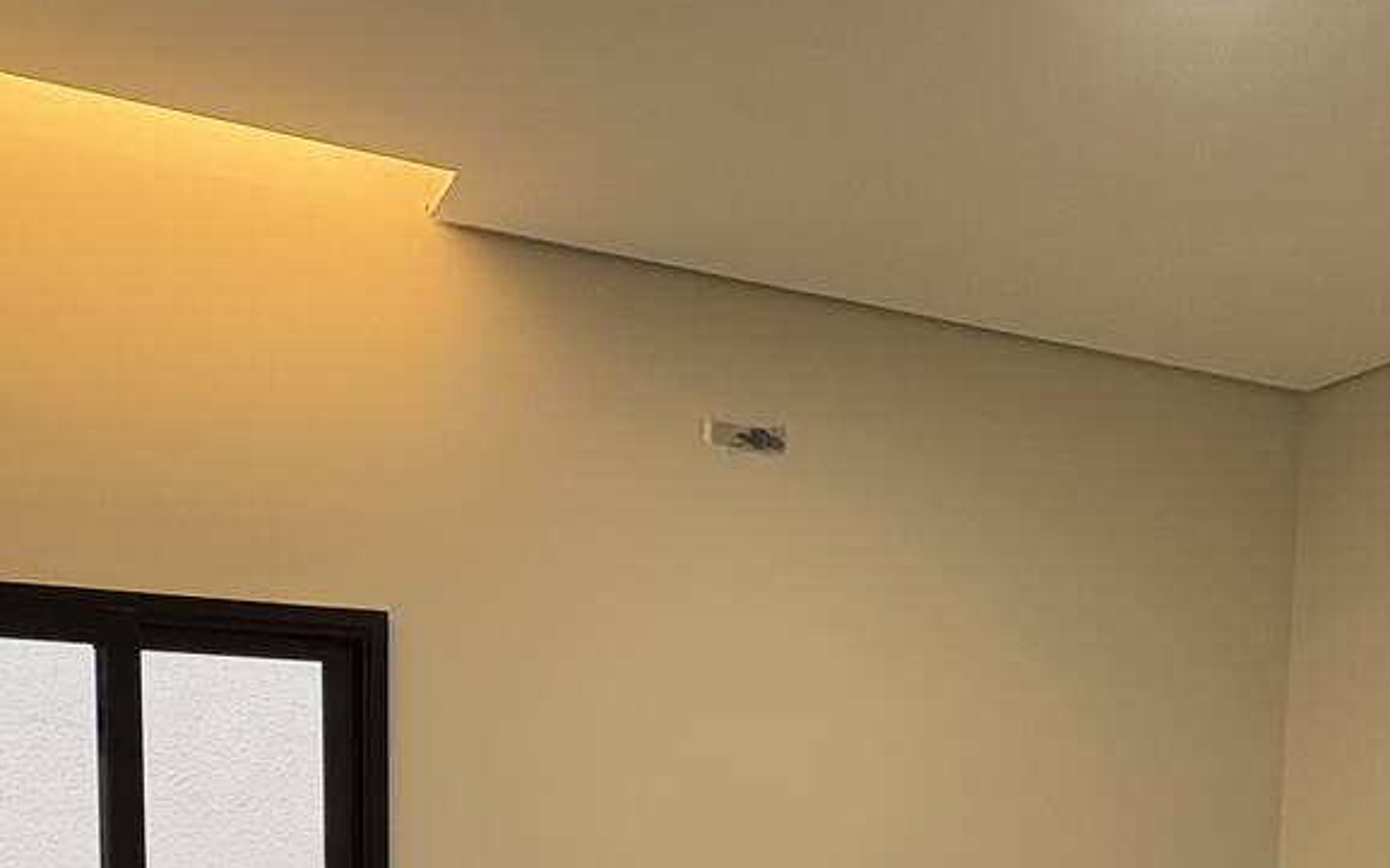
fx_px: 1401
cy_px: 998
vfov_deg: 30.2
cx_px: 577
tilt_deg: -5.9
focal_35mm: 37
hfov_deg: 52.5
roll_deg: +0.1
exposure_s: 1/120
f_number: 2.2
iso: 200
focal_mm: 2.22
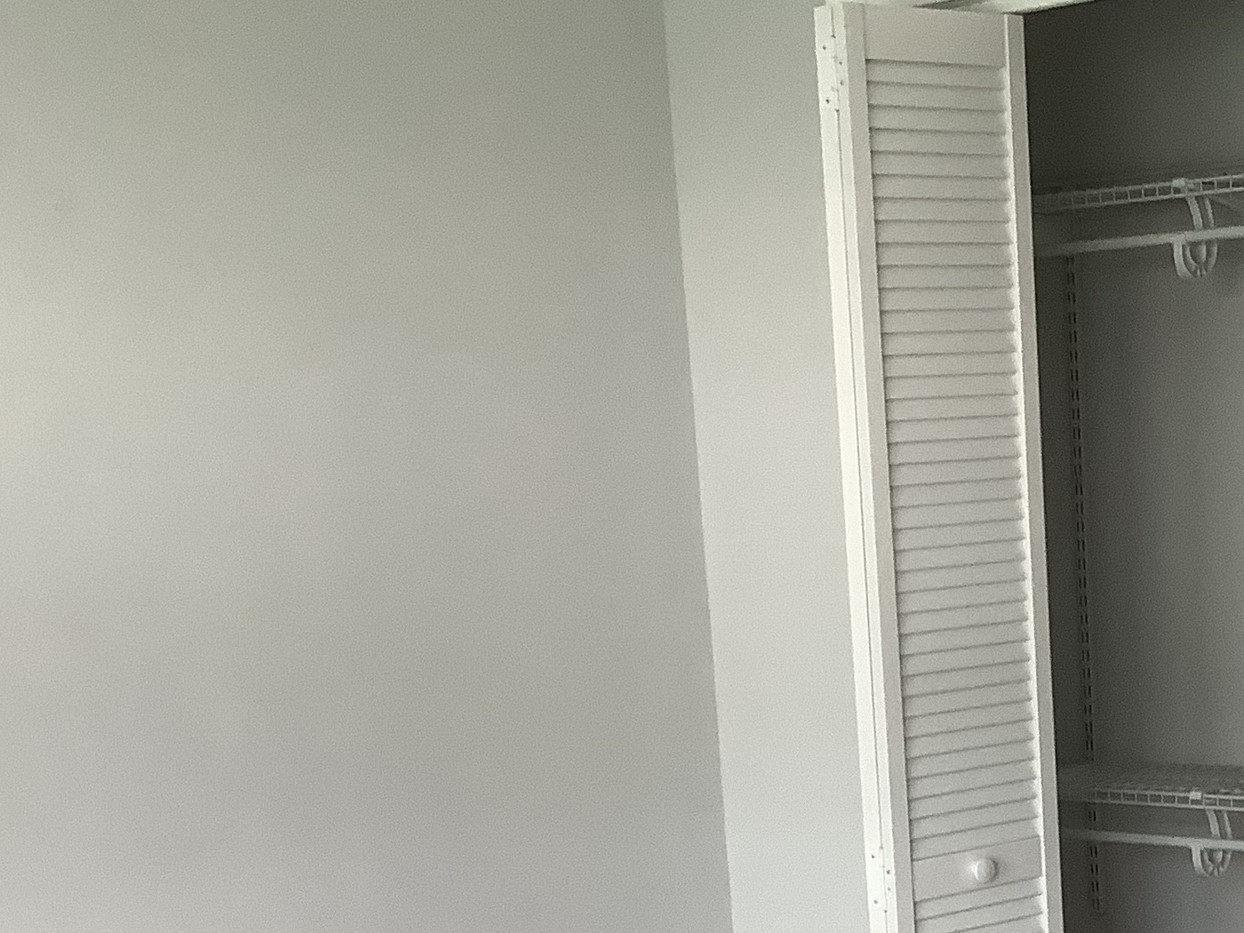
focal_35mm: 68
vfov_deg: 20.9
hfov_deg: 27.9
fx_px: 2444
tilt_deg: -13.4
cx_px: 1018
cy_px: 927
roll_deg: +2.3
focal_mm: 3.3
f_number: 2.4
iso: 100
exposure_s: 1/60
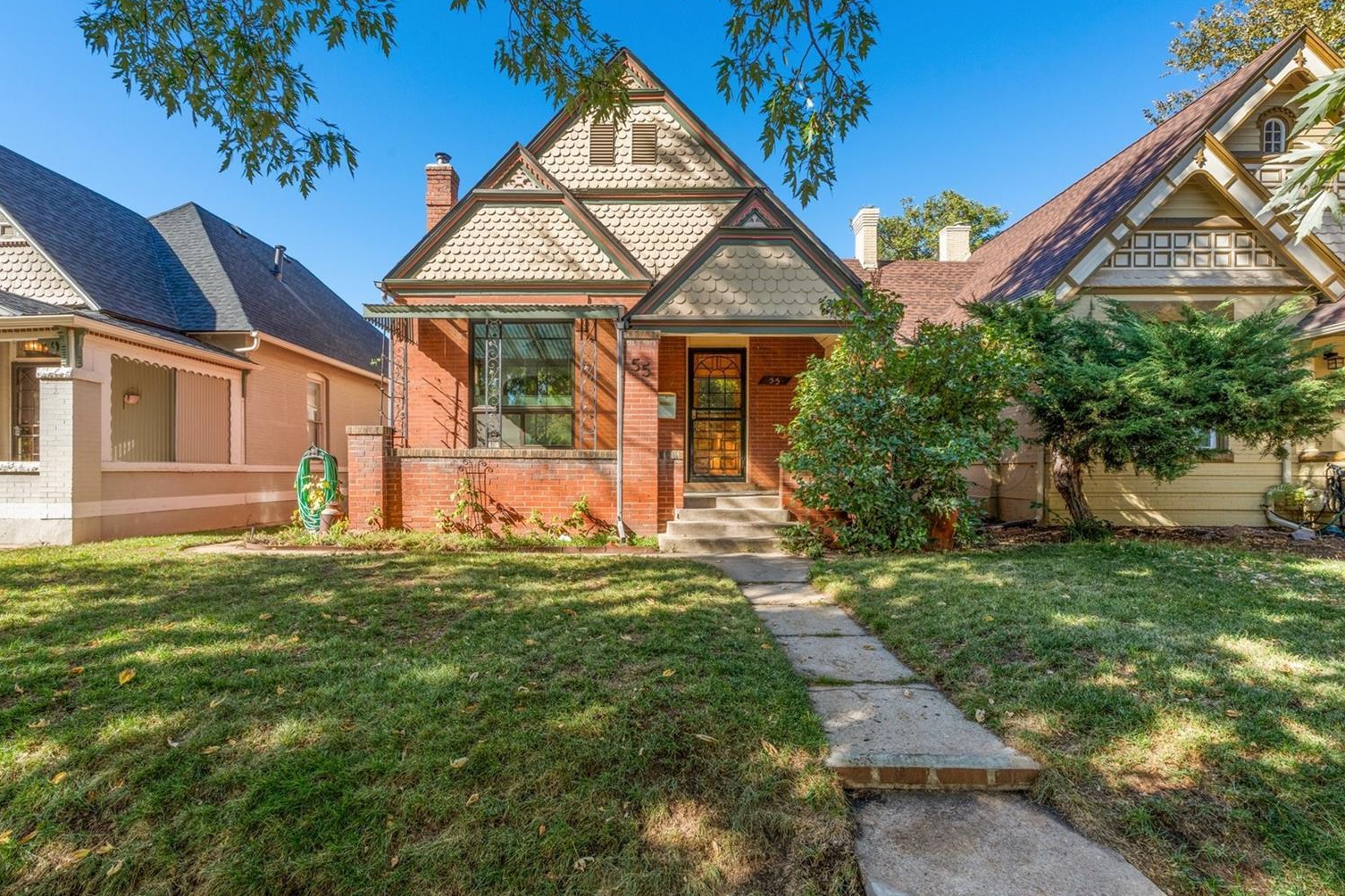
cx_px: 645
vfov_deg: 70.4
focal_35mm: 17
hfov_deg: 93.2
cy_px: 468
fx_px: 635
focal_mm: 16
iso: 640
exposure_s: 1/125
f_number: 11
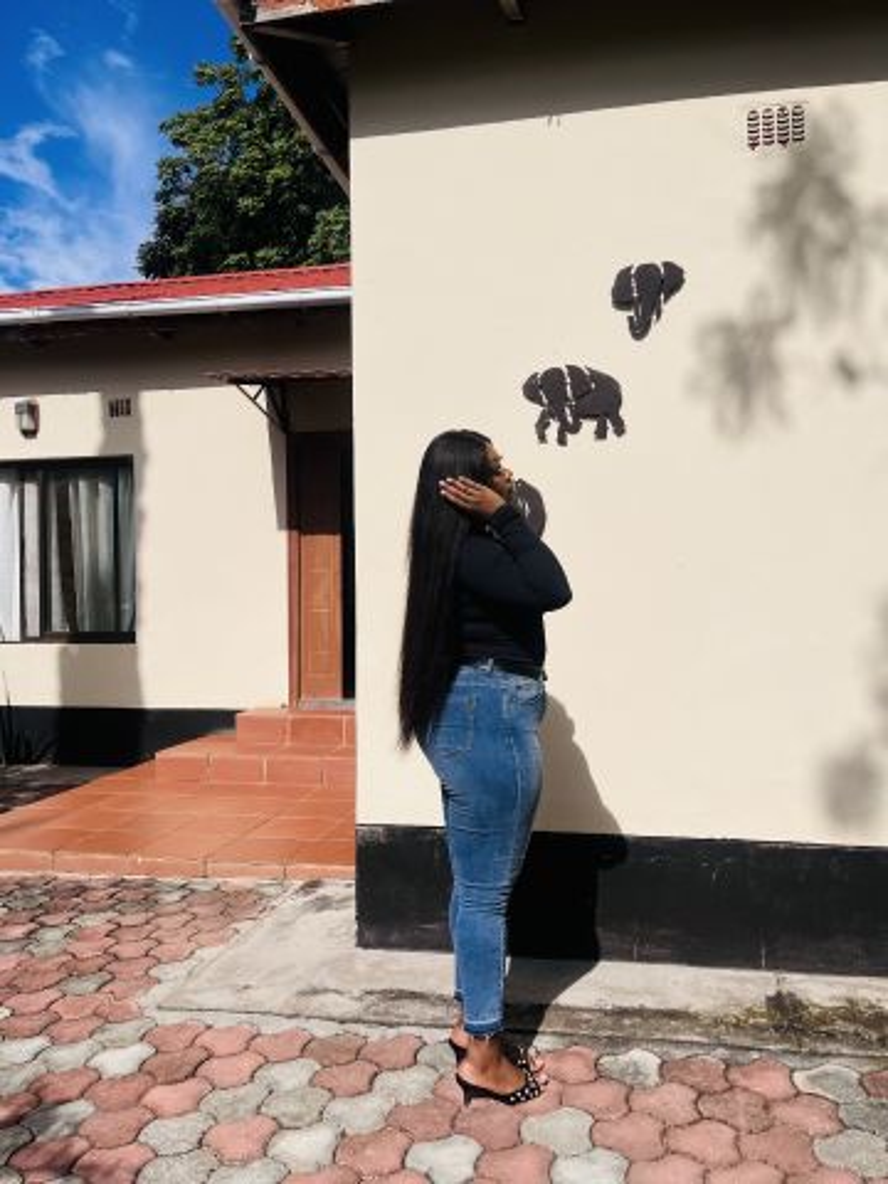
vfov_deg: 67.3
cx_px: 444
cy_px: 592
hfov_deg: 53.1
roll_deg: +1.0
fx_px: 889
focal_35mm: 26
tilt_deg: -0.3
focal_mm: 5.1
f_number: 1.6
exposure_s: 1/6173
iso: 50
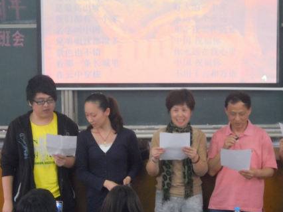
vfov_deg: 10.6
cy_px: 173
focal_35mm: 139
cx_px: 191
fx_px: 1136
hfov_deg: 14.2
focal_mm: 13.2
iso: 400
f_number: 4.4
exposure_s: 1/15
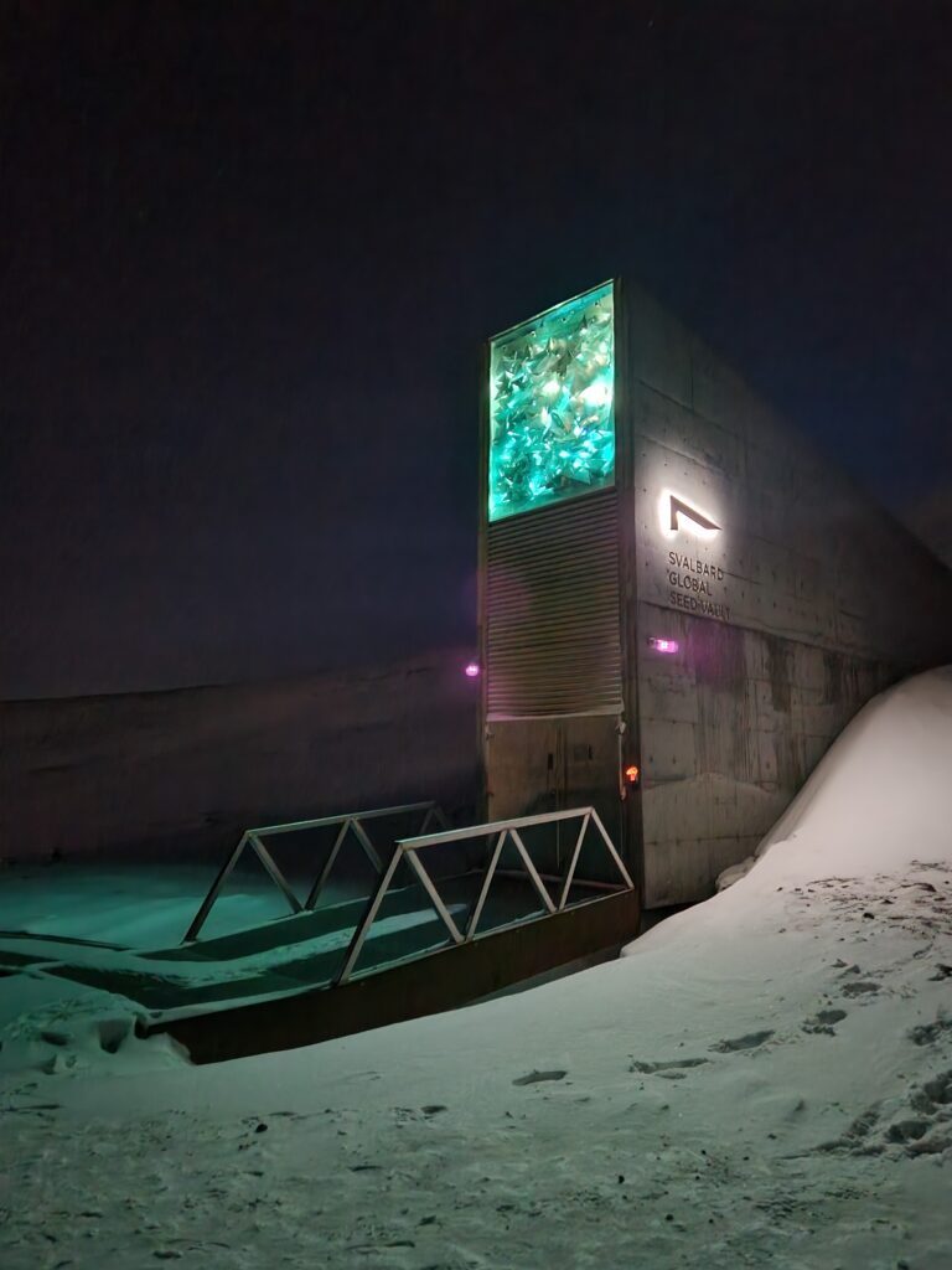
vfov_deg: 73.9
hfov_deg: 58.9
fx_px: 843
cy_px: 635
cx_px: 476
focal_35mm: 23
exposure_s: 1/8
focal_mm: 5.4
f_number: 1.8
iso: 3200
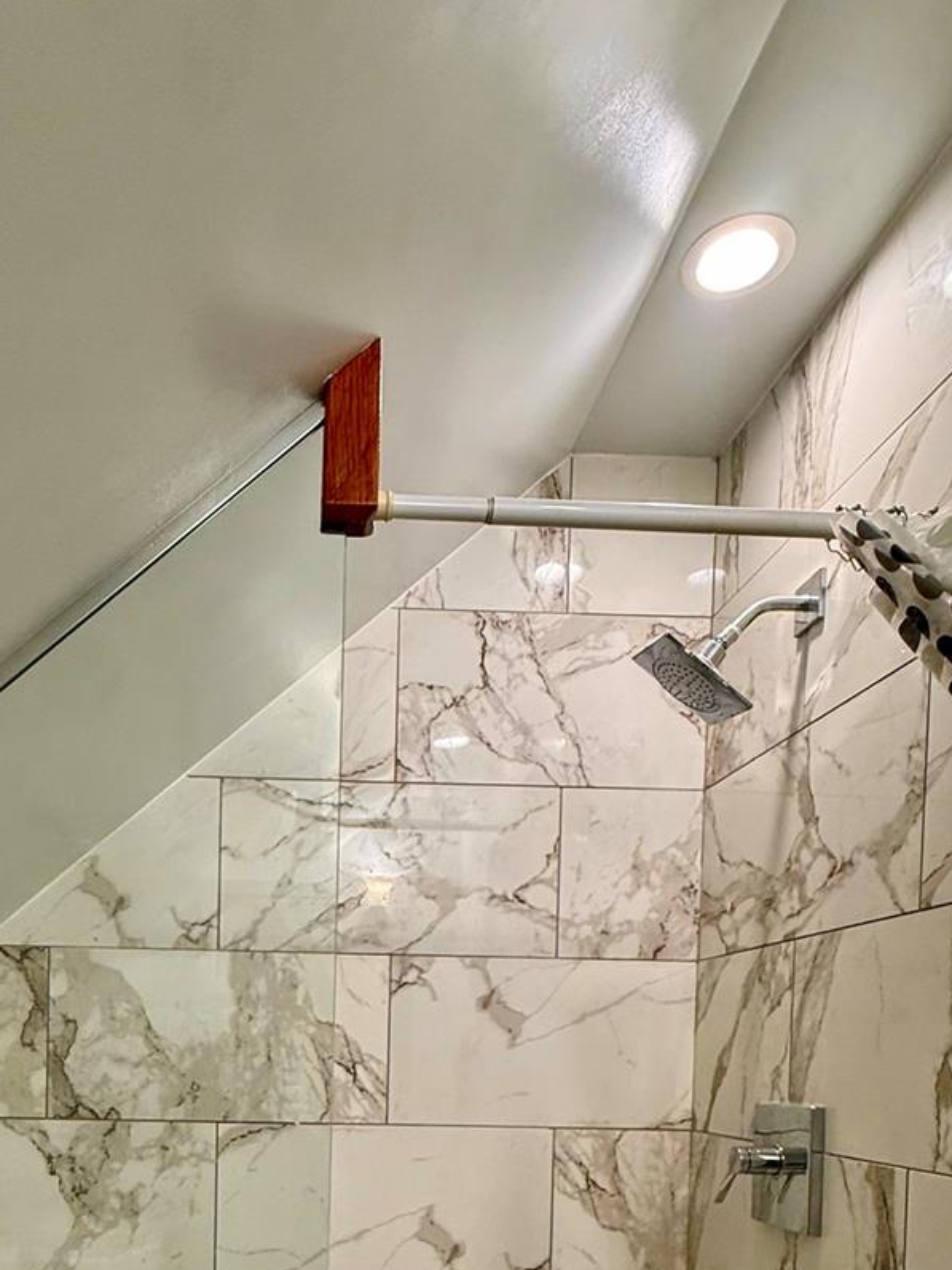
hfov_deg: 50.1
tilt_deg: -1.2
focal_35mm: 27
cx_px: 293
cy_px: 1088
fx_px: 990
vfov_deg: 58.1
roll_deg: -0.9
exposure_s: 1/120
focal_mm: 2.22
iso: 200
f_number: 2.2
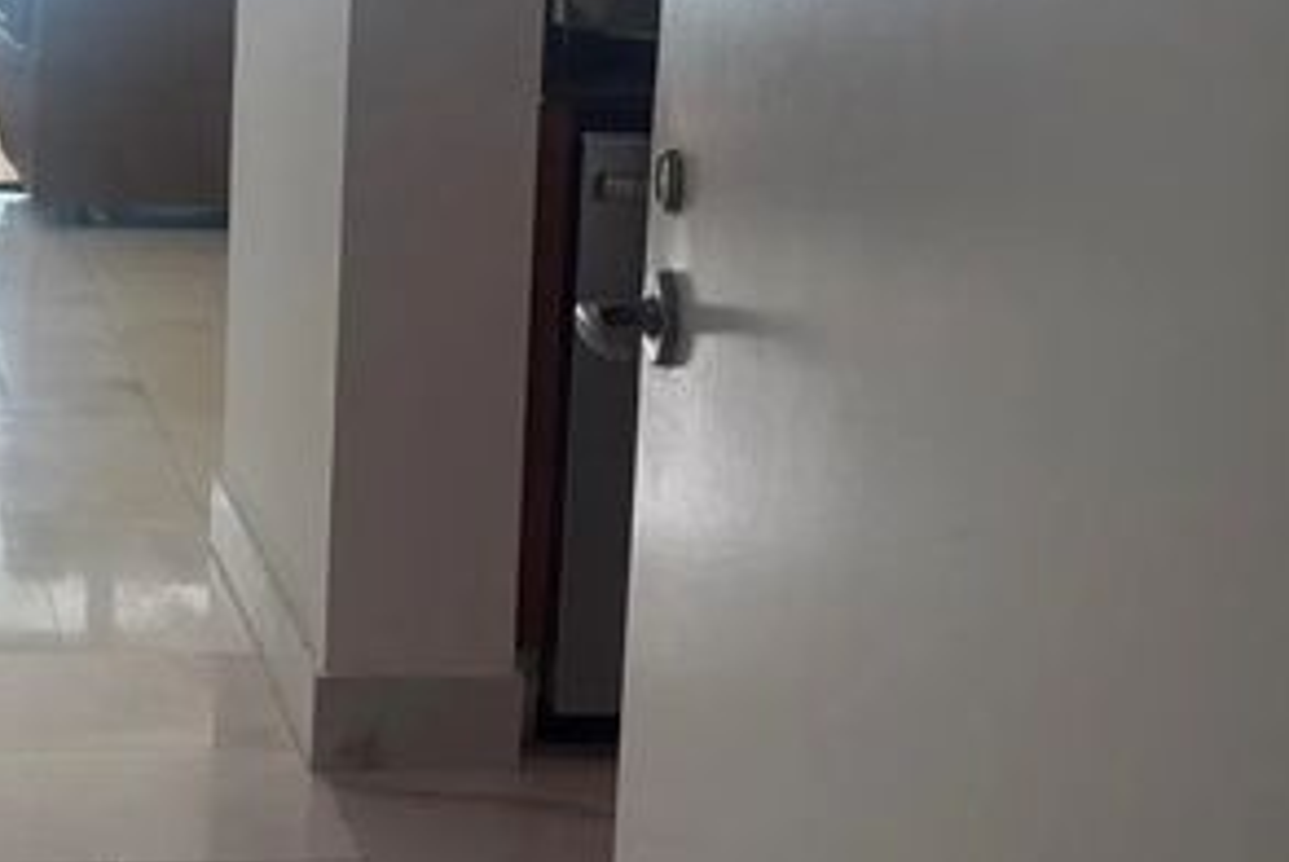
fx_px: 2115
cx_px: -18
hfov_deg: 31.2
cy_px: 44
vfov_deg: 22.3
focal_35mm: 59
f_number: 1.6
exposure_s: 1/764
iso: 64
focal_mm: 5.96
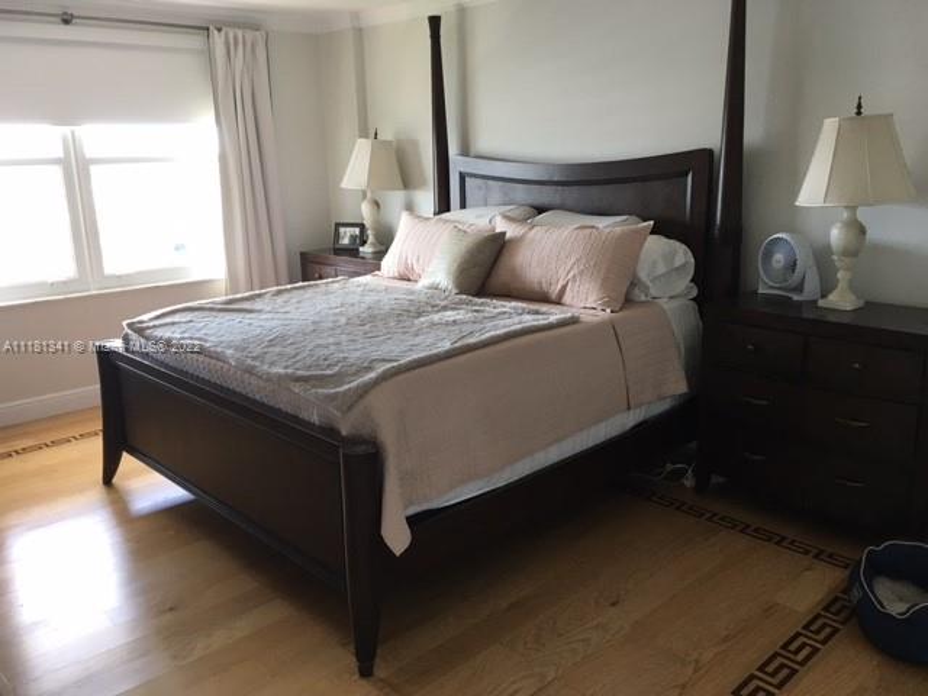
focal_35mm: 29
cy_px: 348
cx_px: 464
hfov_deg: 61.7
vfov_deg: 48.2
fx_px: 777
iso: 32
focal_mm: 4.15
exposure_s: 1/30
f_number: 2.2
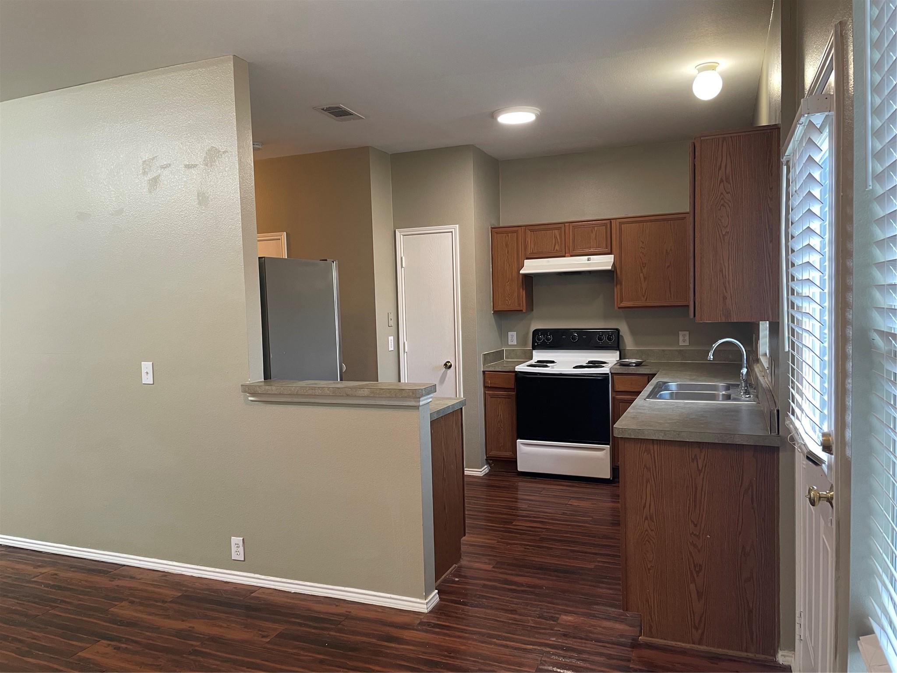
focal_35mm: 26
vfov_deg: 53.1
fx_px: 674
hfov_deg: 67.3
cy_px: 336
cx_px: 448
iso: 125
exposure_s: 1/60
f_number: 1.6
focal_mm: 4.2
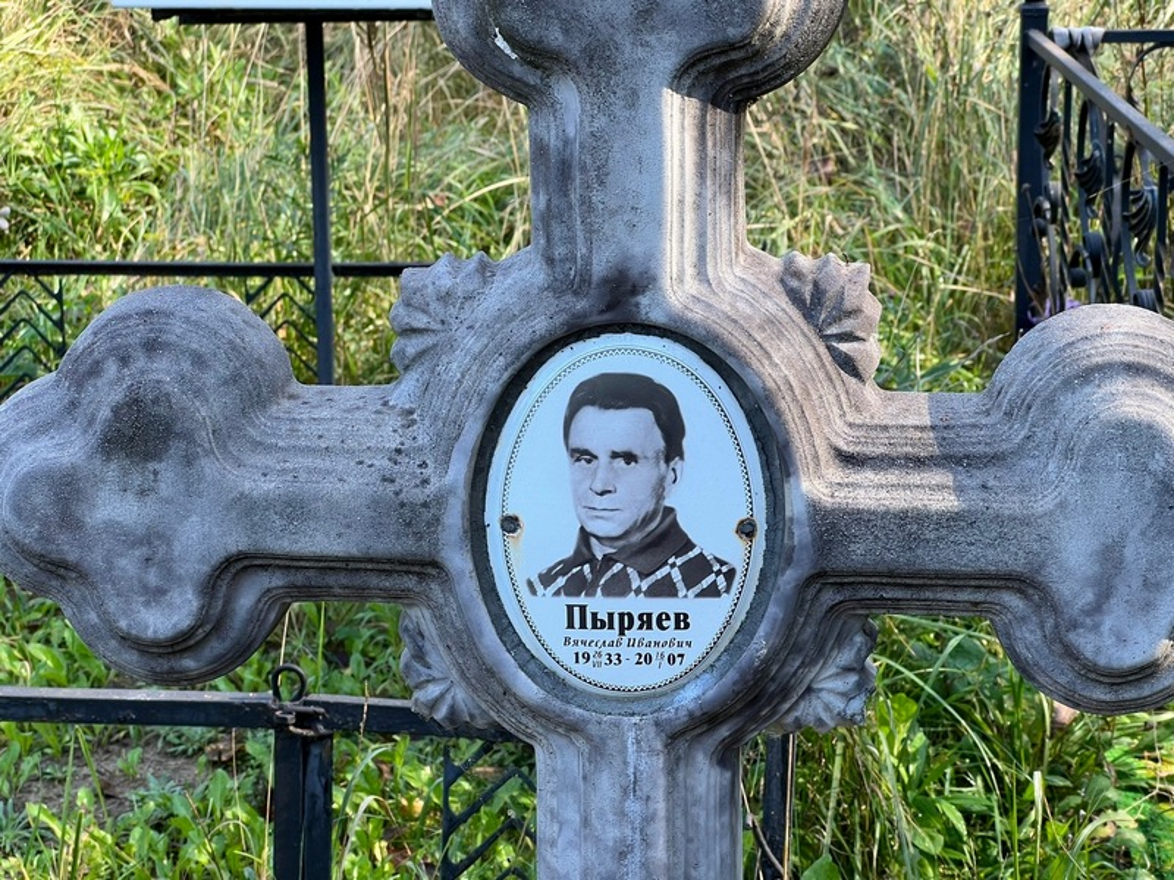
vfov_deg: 19.1
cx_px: 587
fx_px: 2611
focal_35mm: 77
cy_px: 440
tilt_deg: -15.6
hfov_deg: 25.3
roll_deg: +1.9
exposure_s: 1/109
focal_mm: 9
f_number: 2.8
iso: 32
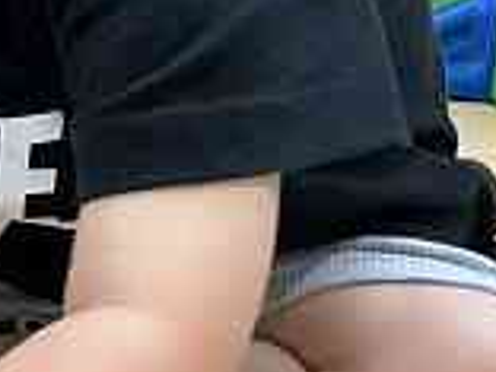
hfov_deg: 12.4
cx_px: -294
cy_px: 164
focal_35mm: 150
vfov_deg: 9.9
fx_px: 2149
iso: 32
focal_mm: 3
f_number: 1.8
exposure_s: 1/60
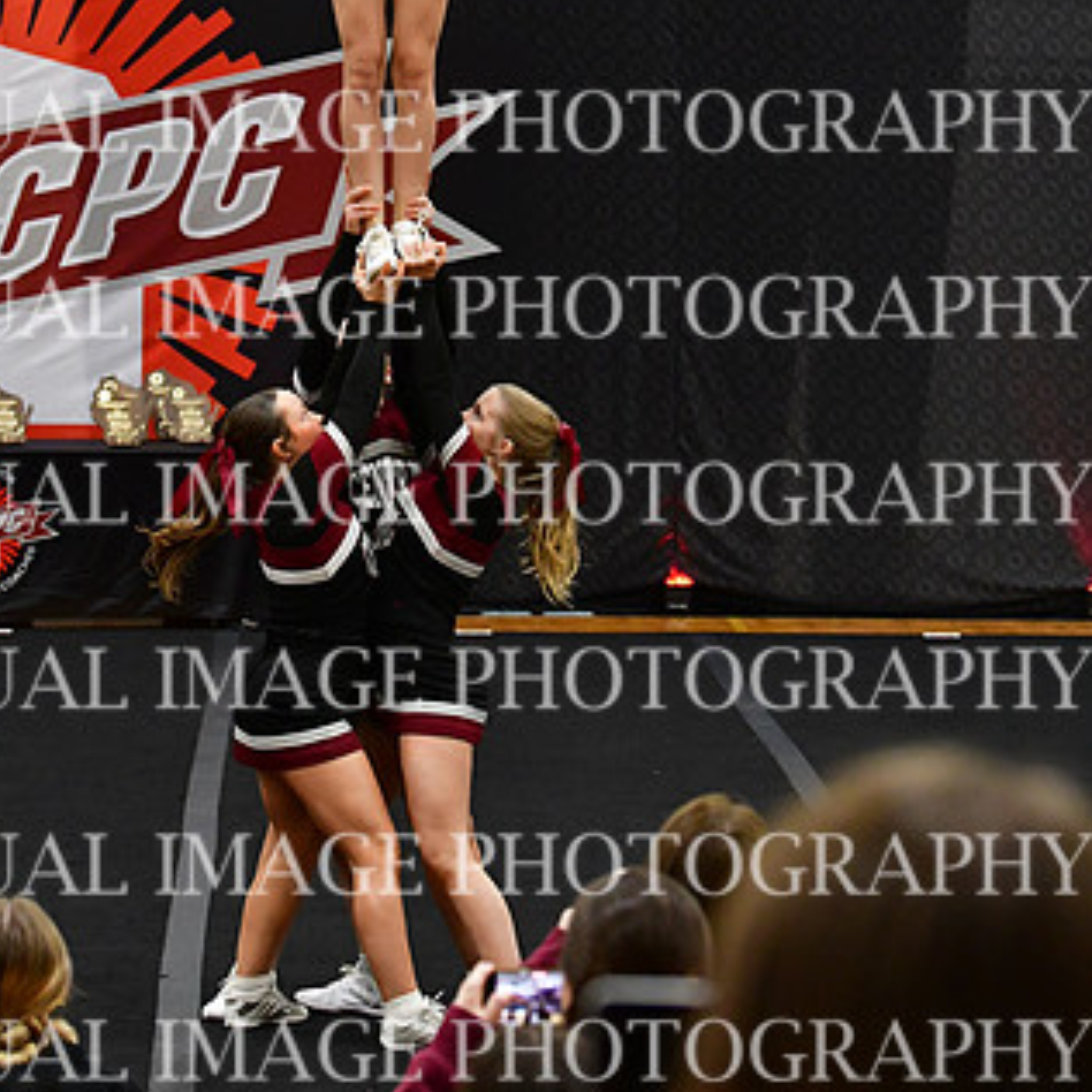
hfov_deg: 10.0
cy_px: 214
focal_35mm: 175
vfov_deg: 10.0
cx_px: 427
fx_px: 6246
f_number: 4
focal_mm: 75
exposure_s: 1/500
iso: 4000
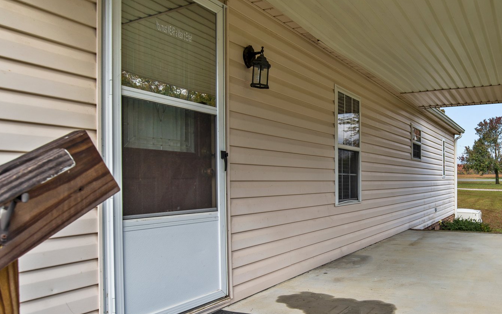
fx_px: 383
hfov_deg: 63.3
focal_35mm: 28
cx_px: 365
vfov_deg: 44.3
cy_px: 191
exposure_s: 1/320
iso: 100
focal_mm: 18
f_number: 8
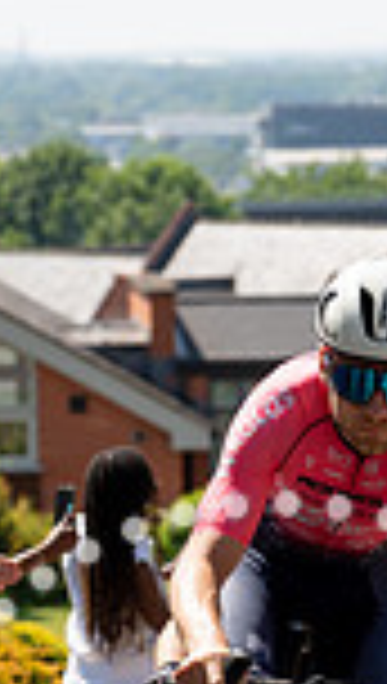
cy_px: 531
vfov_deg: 8.2
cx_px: 364
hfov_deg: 4.6
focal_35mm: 263
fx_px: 4777
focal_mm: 85
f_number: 4.5
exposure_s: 1/800
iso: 160
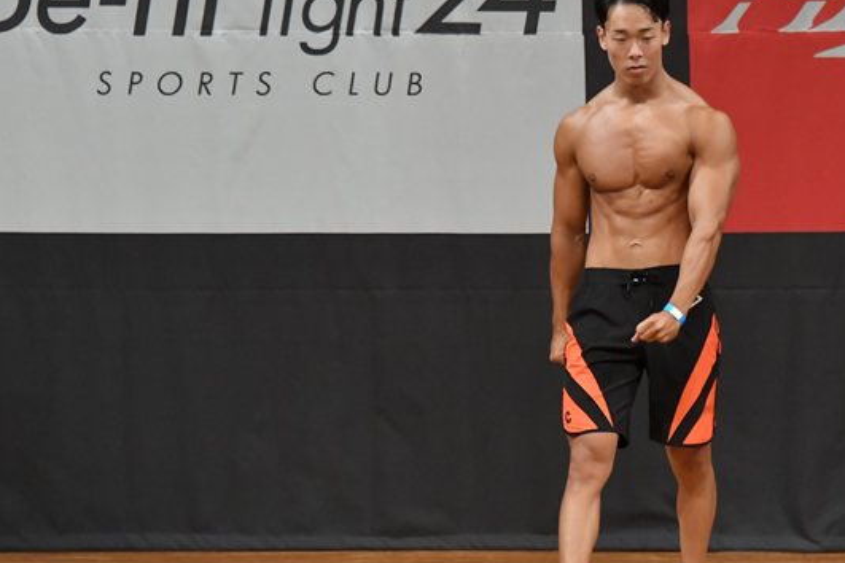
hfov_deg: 5.5
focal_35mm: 372
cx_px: 590
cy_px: 339
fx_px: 8731
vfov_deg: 3.7
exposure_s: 1/400
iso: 5600
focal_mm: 170
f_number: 5.6
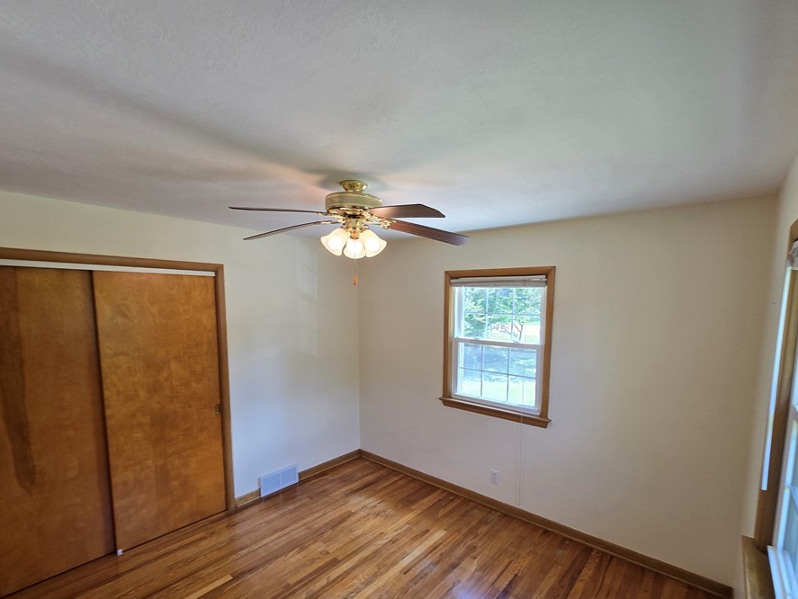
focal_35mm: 15
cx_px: 421
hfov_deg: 98.1
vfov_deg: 81.3
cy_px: 344
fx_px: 346
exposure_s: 1/60
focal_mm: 2.2
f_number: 2.2
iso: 50
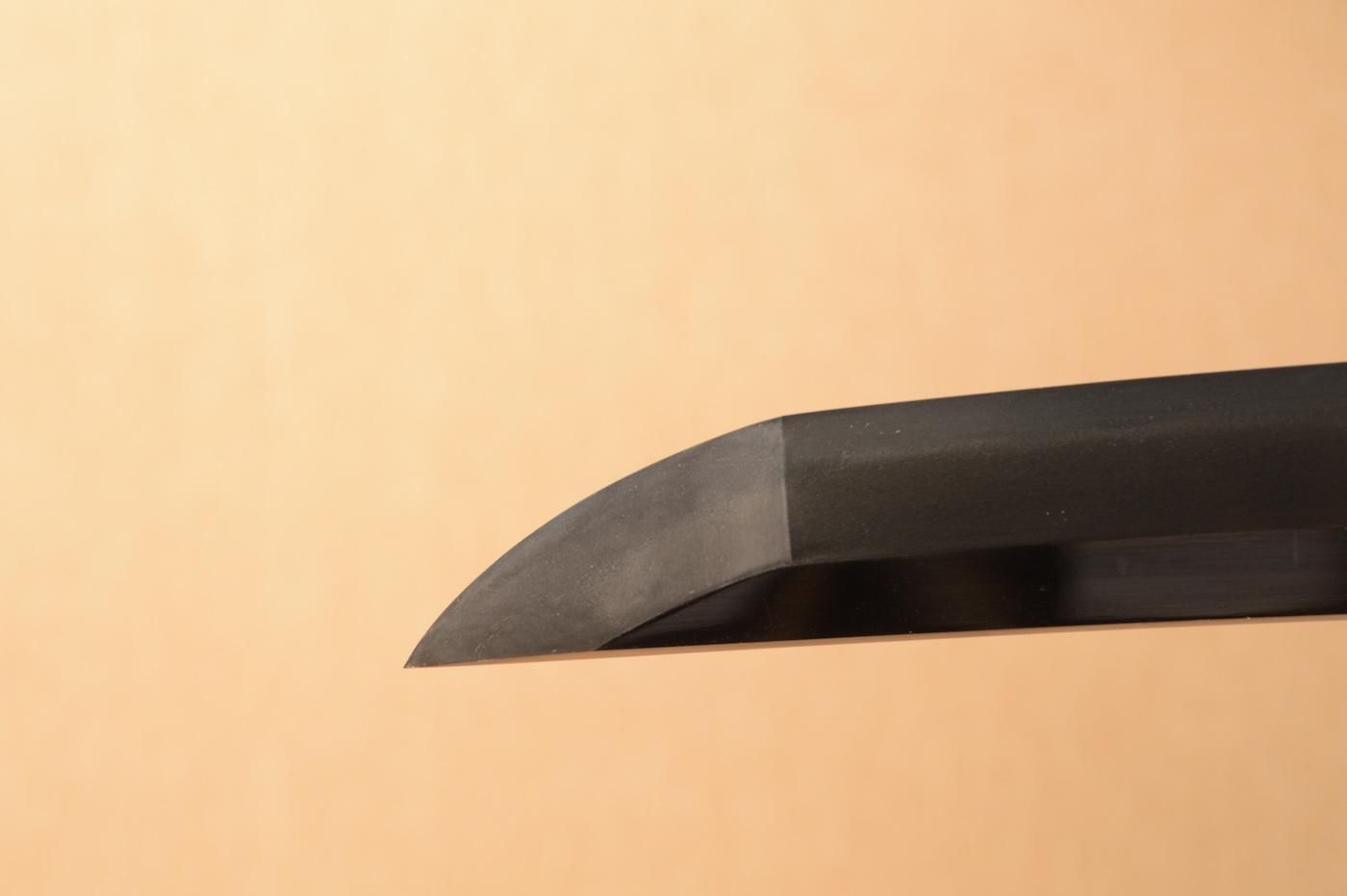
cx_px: 674
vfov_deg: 10.7
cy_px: 448
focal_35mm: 128
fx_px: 4767
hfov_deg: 16.1
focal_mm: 85
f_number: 11
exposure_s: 1/2
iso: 400
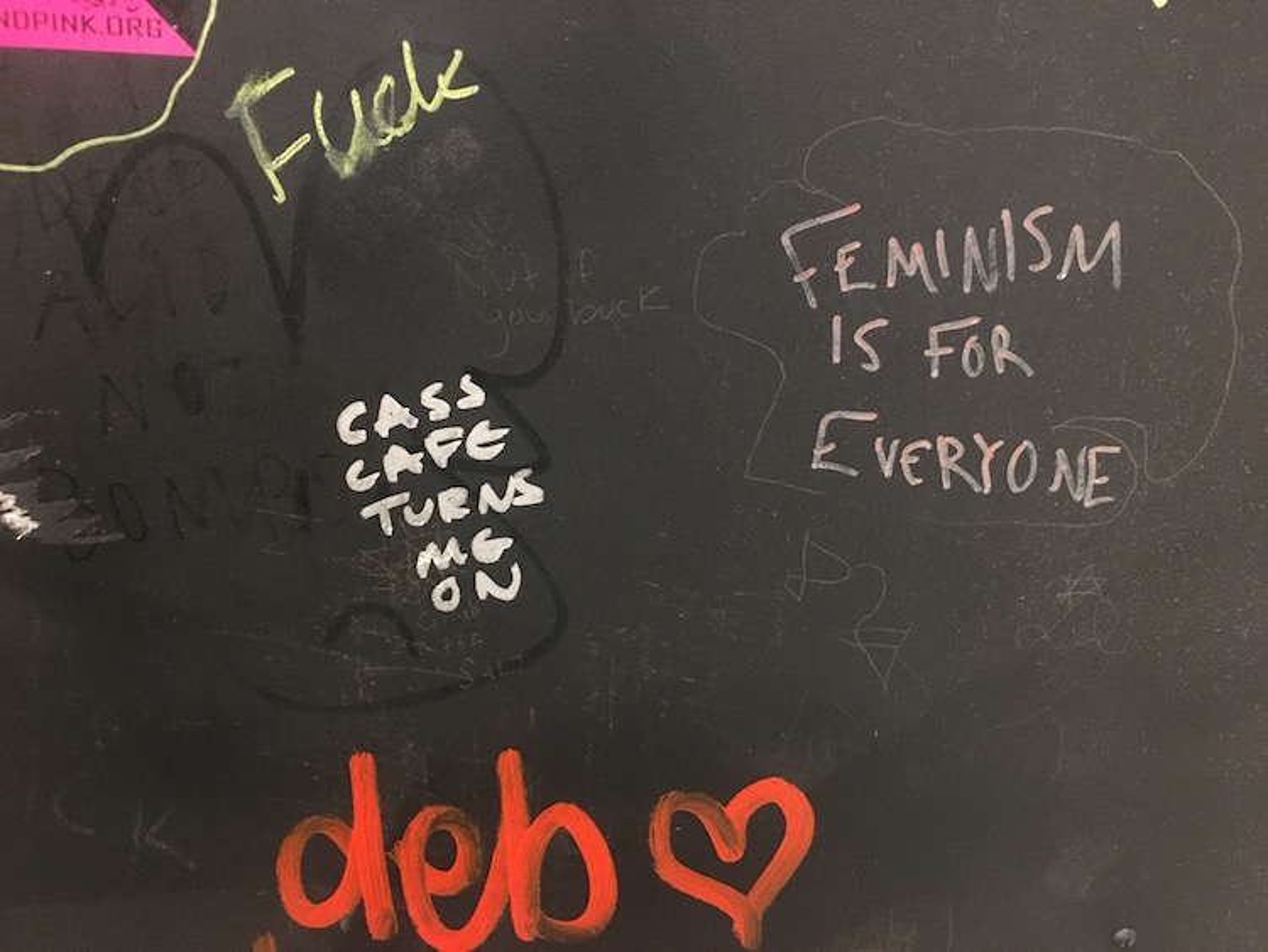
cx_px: 634
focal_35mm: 29
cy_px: 476
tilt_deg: -16.0
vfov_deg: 48.3
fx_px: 1063
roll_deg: -4.0
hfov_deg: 61.6
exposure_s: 1/15
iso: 500
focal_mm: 4.15
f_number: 2.2
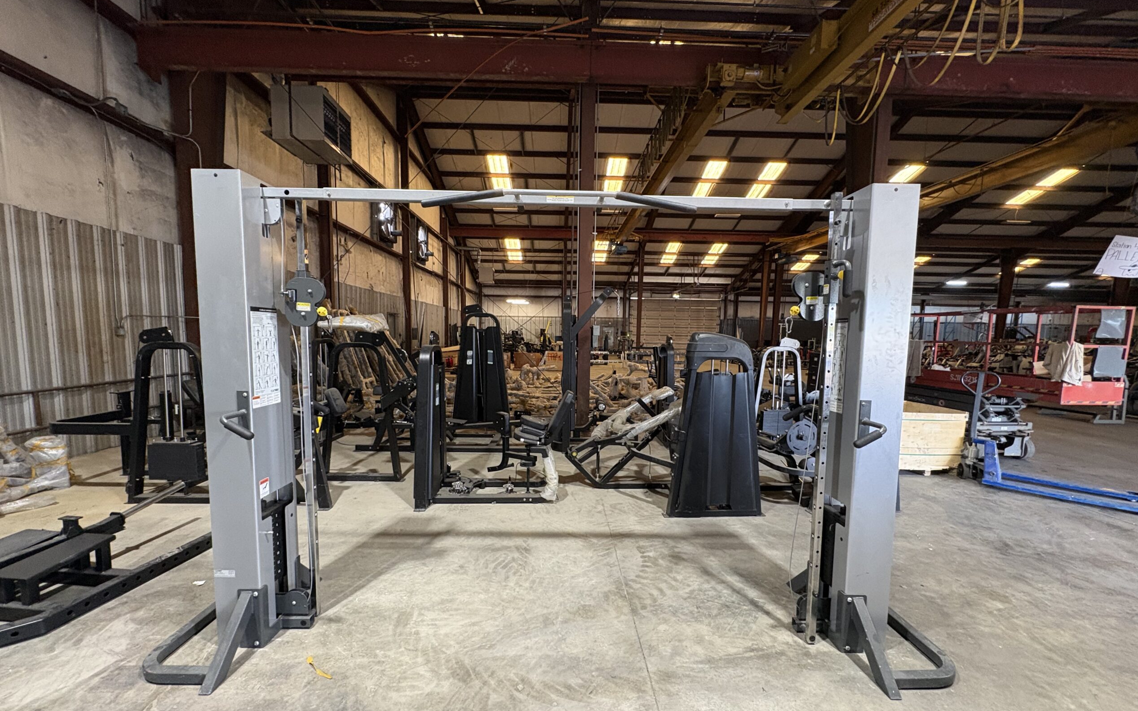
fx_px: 465
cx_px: 567
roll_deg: -0.3
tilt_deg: -4.5
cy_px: 376
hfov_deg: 101.5
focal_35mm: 15
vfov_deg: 74.7
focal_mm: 2.22
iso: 400
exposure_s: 1/60
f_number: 2.2
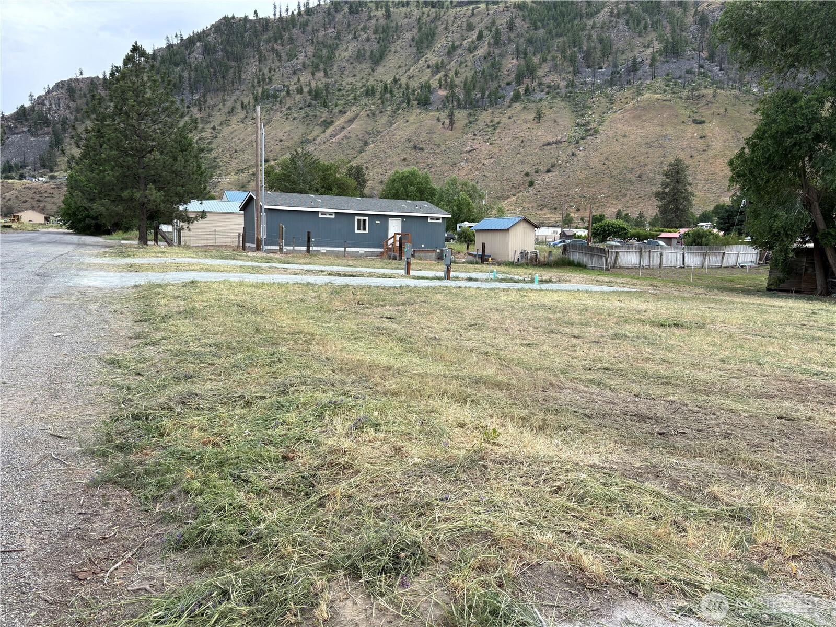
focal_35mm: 26
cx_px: 418
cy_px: 314
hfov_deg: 67.3
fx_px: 628
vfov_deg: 53.1
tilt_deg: -7.4
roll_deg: -1.5
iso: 50
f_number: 1.6
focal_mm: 5.96
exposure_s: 1/830
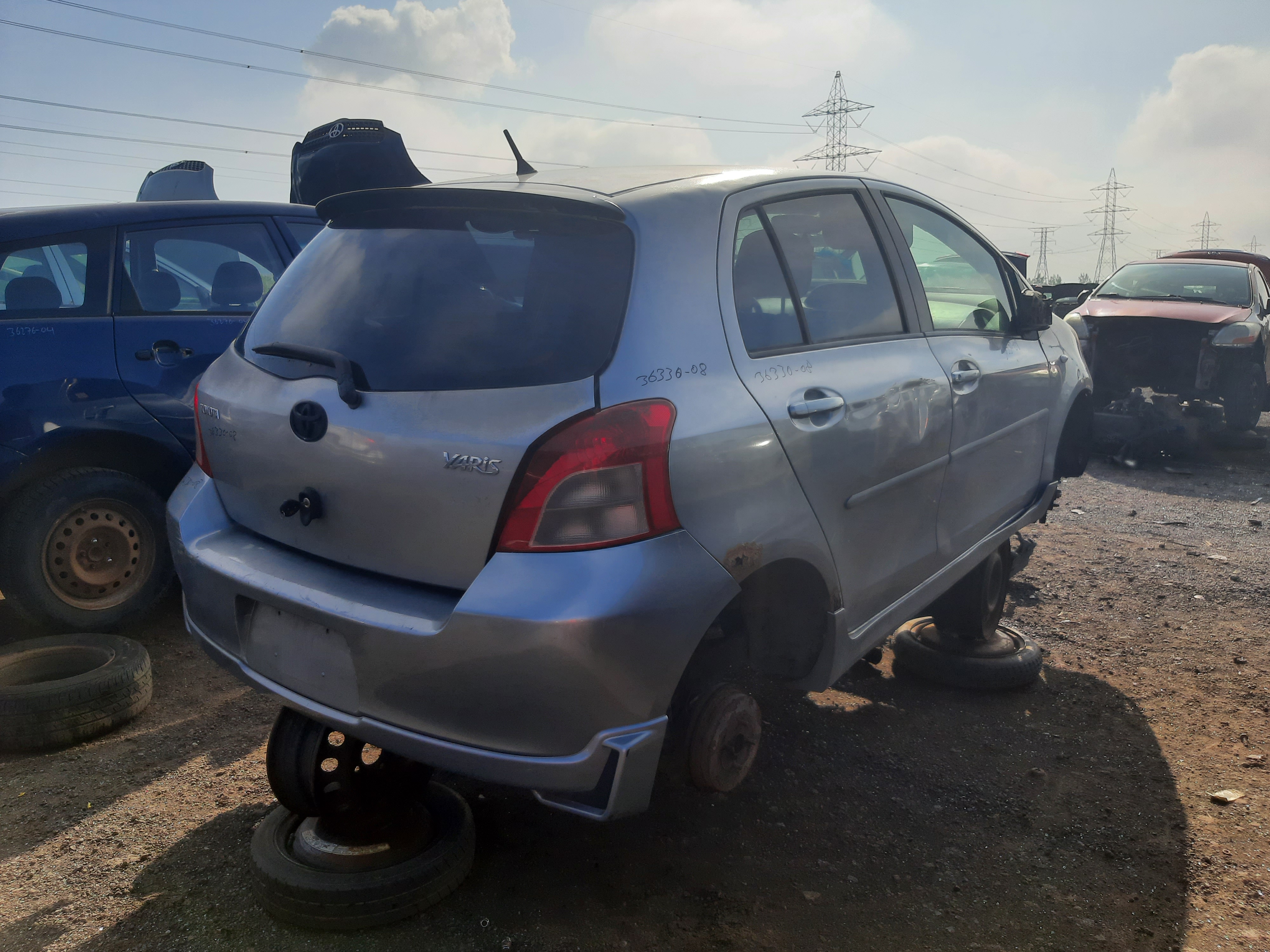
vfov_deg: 53.1
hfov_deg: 67.3
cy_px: 476
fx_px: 954
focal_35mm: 26
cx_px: 635
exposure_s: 1/2092
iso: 40
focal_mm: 3.92
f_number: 1.7
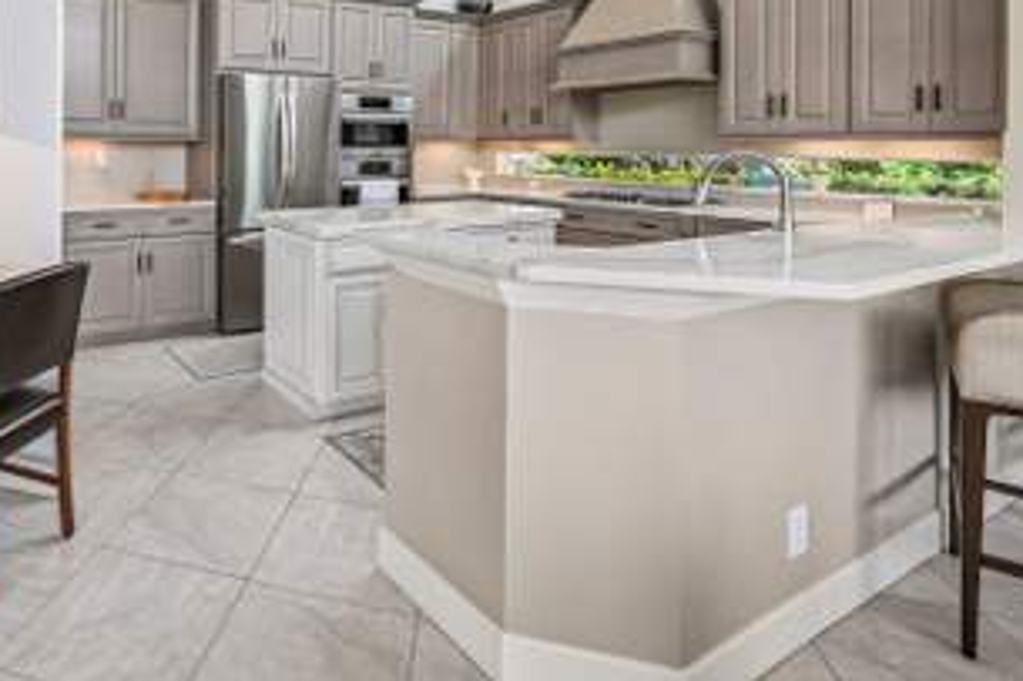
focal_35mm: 22
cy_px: 149
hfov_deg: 74.4
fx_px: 625
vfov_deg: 53.8
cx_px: 288
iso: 2500
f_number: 8
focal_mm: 14
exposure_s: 1/1000
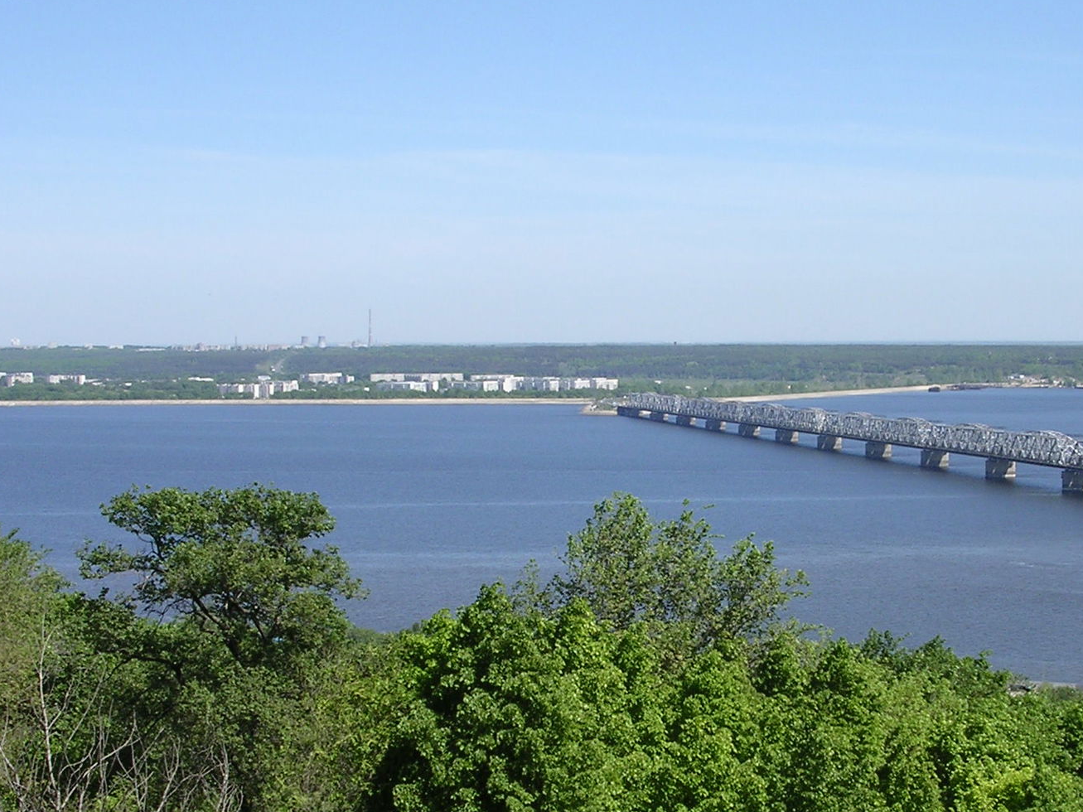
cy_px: 501
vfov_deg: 20.4
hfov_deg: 27.0
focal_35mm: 72
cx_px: 628
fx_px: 2252
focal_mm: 7.5
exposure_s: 1/214
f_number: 6.2
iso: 100
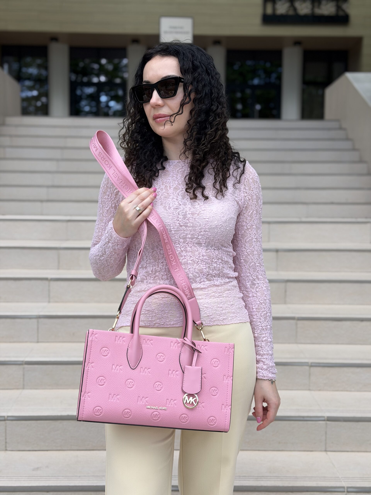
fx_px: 686
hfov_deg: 30.3
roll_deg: -0.6
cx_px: 186
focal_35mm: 48
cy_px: 248
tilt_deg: -2.5
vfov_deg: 39.7
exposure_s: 1/1429
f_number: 1.78
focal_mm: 6.76
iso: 64
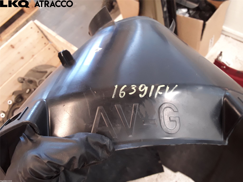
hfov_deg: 63.4
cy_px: 91
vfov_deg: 49.7
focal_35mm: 28
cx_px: 122
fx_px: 197
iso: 100
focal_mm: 2.91
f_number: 1.9
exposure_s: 1/17
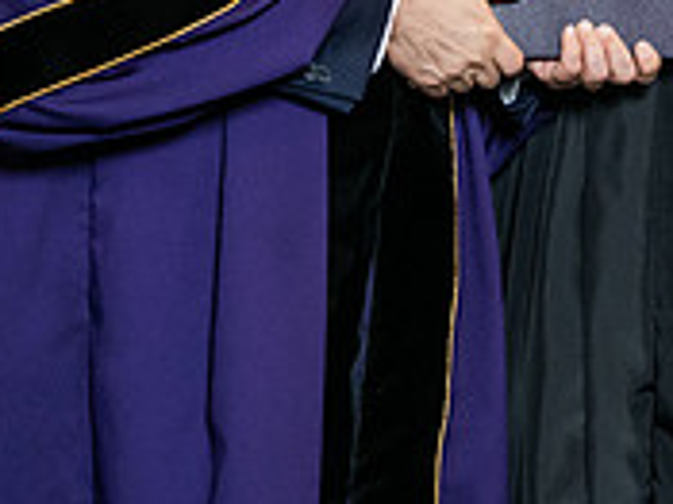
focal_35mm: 198
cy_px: -187
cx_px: 419
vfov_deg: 7.4
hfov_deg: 10.0
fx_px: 3847
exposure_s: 1/200
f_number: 5
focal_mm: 62
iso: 2000
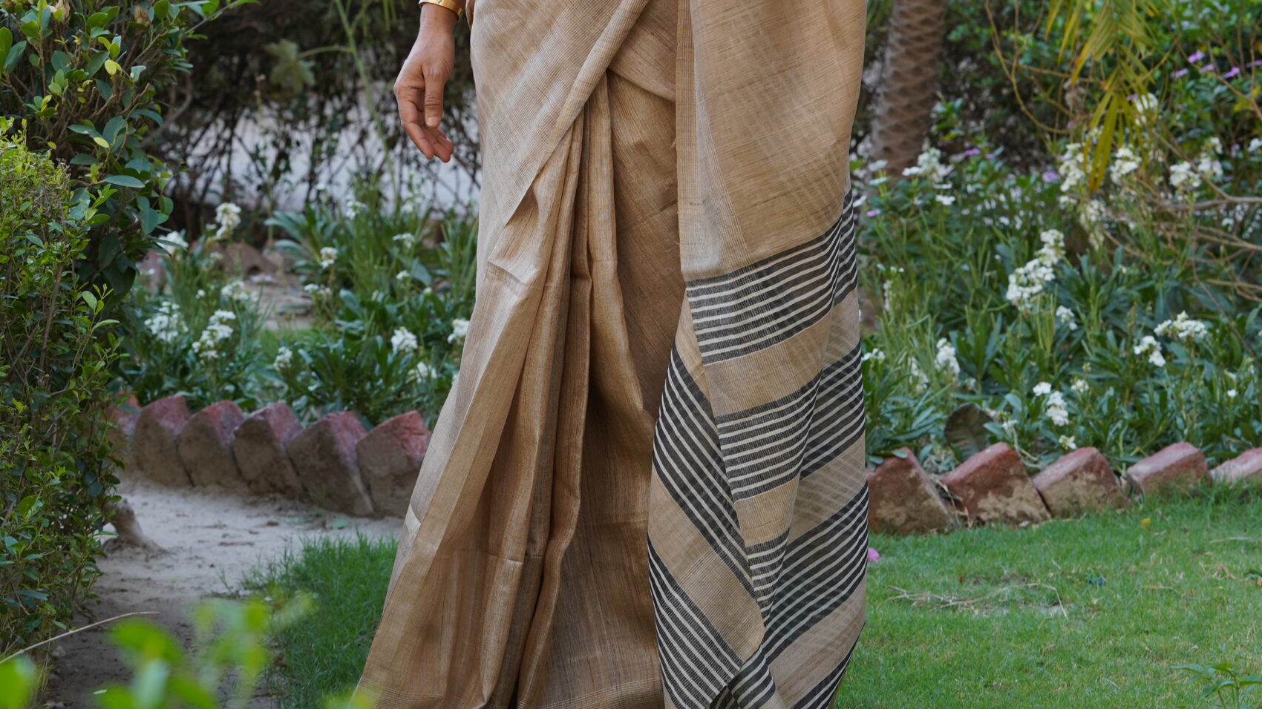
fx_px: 4751
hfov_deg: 15.1
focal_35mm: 142
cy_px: -19
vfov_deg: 8.5
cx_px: 633
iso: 160
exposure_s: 1/100
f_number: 8
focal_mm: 90
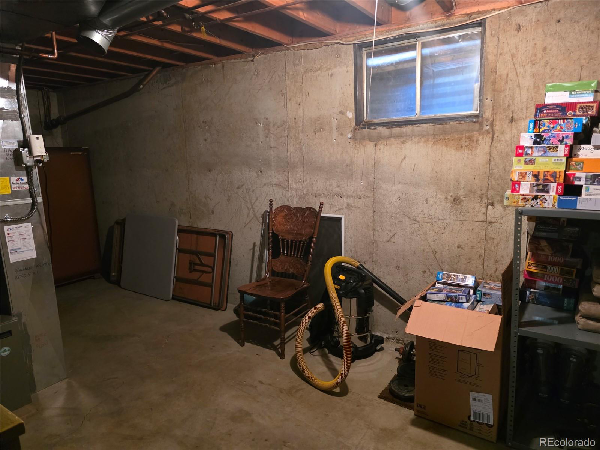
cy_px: 225
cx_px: 300
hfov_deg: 73.9
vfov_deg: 58.9
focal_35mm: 23
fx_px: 399
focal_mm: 6.3
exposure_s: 1/60
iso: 1250
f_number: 1.7
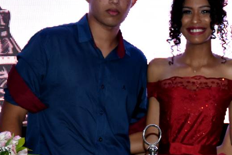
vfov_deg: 6.0
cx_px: 250
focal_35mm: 228
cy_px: 109
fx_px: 1469
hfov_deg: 9.0
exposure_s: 1/80
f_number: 5
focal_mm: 66
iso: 1600
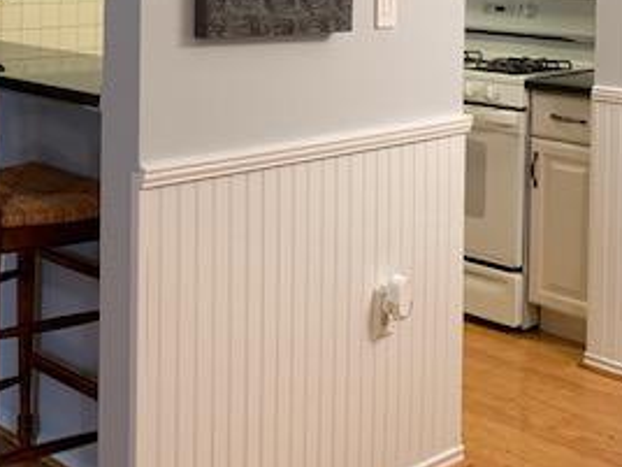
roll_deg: -1.0
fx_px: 1114
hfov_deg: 30.4
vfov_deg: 22.1
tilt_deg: +0.8
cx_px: 116
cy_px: -70
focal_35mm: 62
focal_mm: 4.25
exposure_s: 1/60
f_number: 1.8
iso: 125
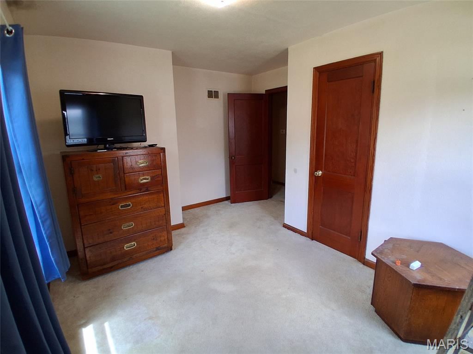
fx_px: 232
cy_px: 177
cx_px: 236
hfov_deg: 91.0
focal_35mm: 17
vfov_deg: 74.7
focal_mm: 1.4
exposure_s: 1/60
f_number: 2.2
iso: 160
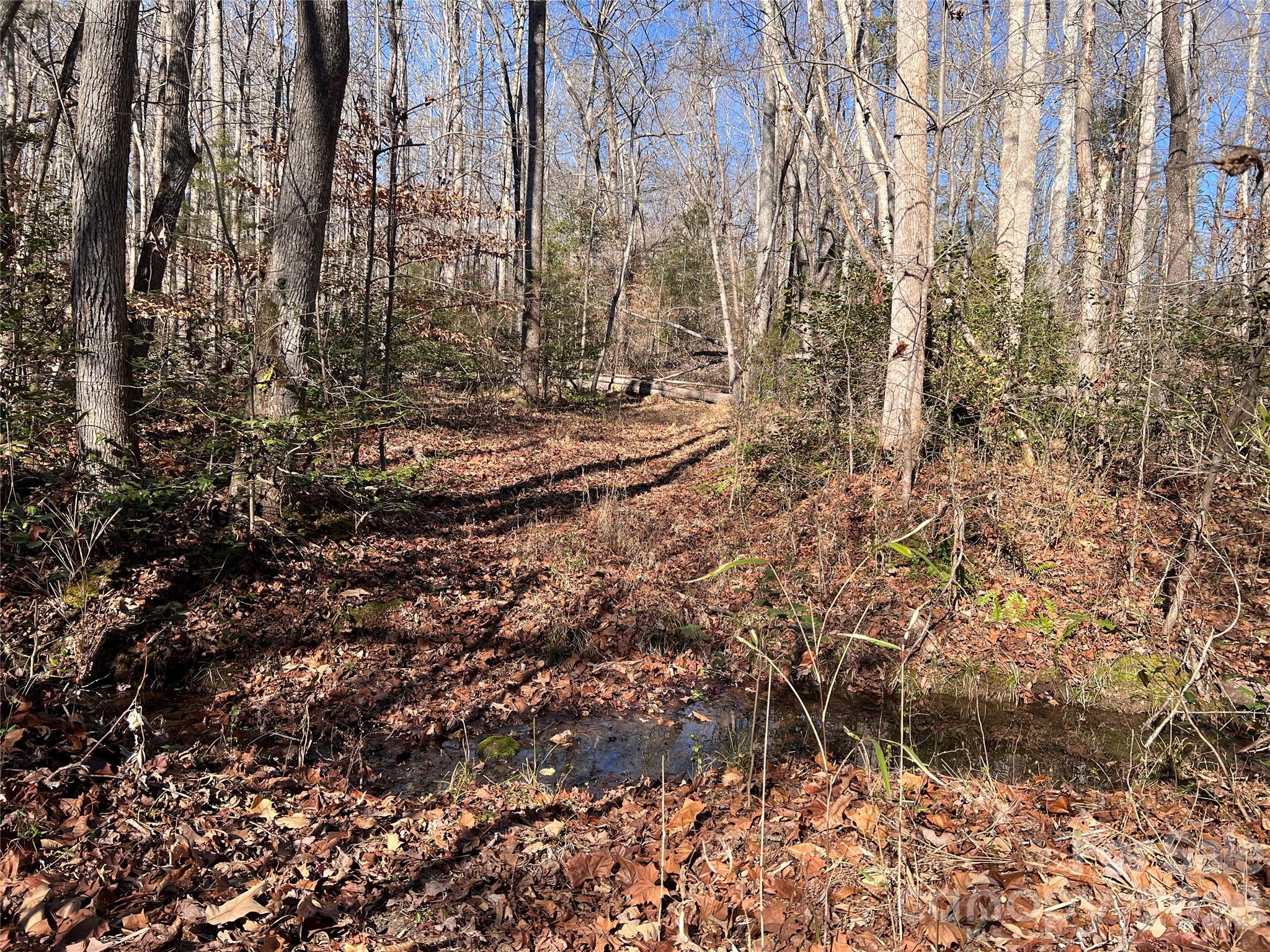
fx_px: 954
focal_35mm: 26
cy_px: 476
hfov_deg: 67.3
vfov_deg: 53.1
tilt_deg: -5.3
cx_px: 635
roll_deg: -3.7
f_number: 1.5
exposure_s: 1/1224
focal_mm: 5.7
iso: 50
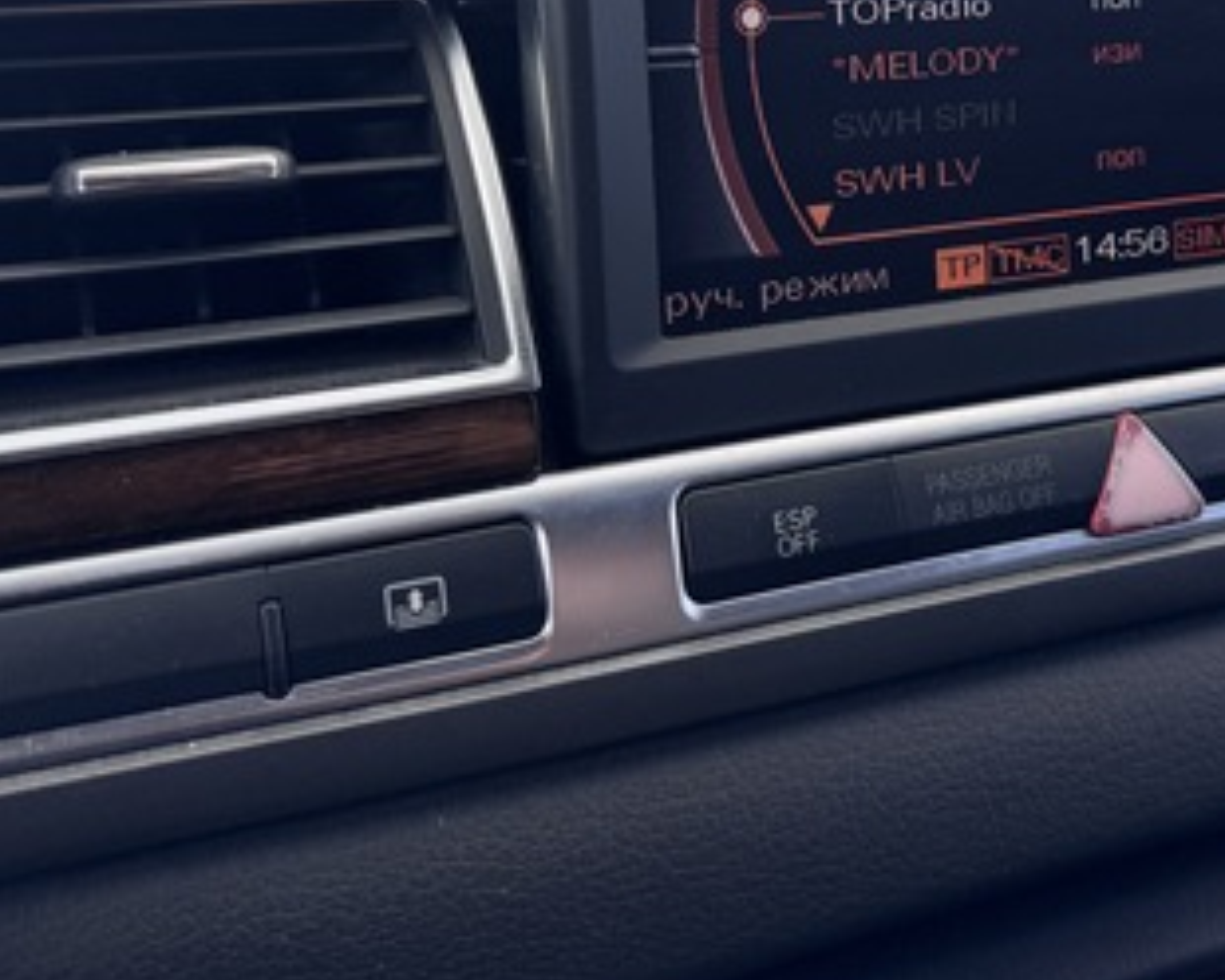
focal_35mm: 48
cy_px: 138
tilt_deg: -10.2
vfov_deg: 30.4
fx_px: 1740
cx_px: 923
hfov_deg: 37.8
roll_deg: +0.6
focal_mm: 6.76
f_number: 1.78
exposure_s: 1/514
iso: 80
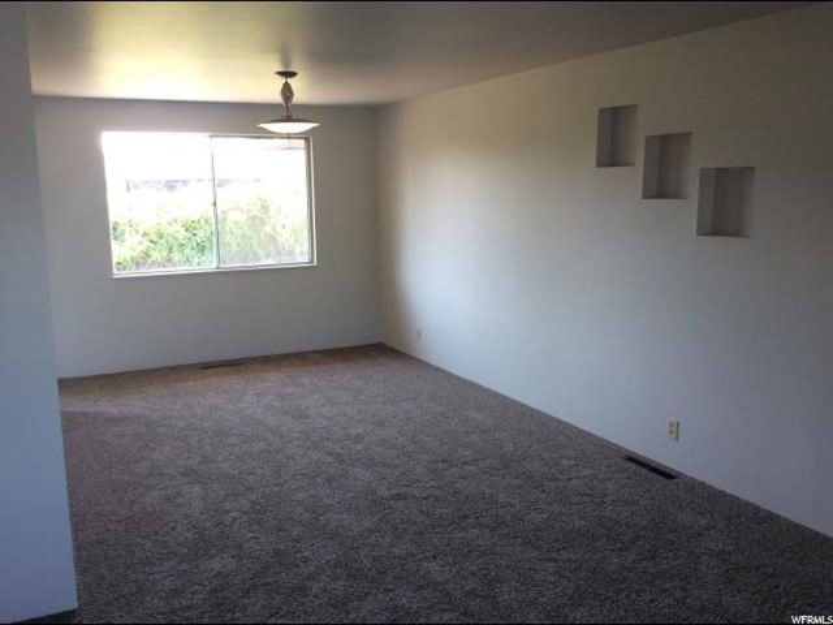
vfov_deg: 44.2
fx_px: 770
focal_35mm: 32
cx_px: 416
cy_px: 312
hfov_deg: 56.8
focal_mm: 3.3
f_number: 2.4
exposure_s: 1/40
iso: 32
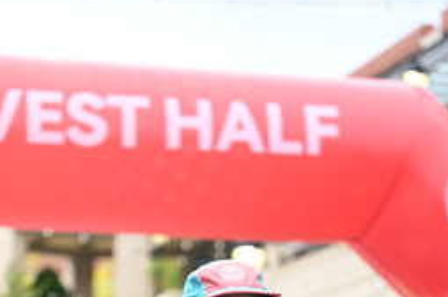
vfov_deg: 8.4
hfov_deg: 12.9
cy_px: 447
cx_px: 182
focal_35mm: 159
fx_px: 1976
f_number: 2.8
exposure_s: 1/1250
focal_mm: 73
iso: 640
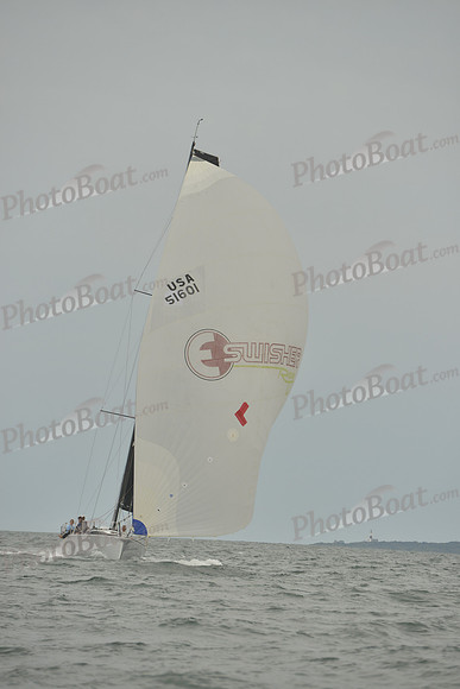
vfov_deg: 11.1
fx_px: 3543
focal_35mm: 185
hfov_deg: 7.4
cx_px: 230
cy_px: 344
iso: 400
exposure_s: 1/1250
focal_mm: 185
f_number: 6.3
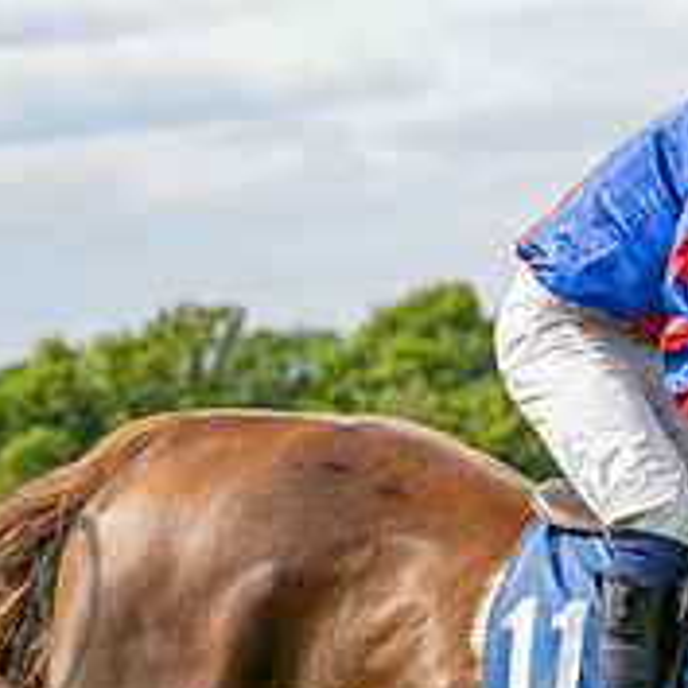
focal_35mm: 295
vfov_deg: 5.9
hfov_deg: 5.9
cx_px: 465
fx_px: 6633
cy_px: 1044
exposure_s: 1/1600
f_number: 4
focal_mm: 70
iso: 200
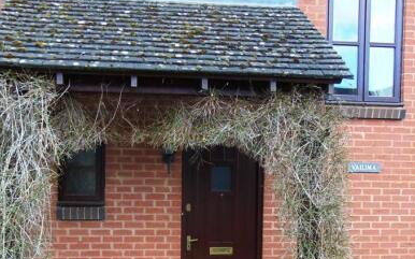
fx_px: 452
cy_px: 207
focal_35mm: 40
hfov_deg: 49.1
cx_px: 175
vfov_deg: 31.2
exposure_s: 1/125
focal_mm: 4.5
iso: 80
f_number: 3
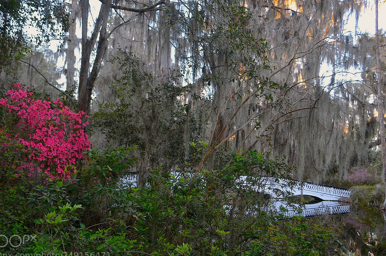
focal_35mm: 37
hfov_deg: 52.0
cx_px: 186
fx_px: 396
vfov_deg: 35.8
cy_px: 133
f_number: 4.5
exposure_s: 1/80
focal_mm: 22
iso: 400
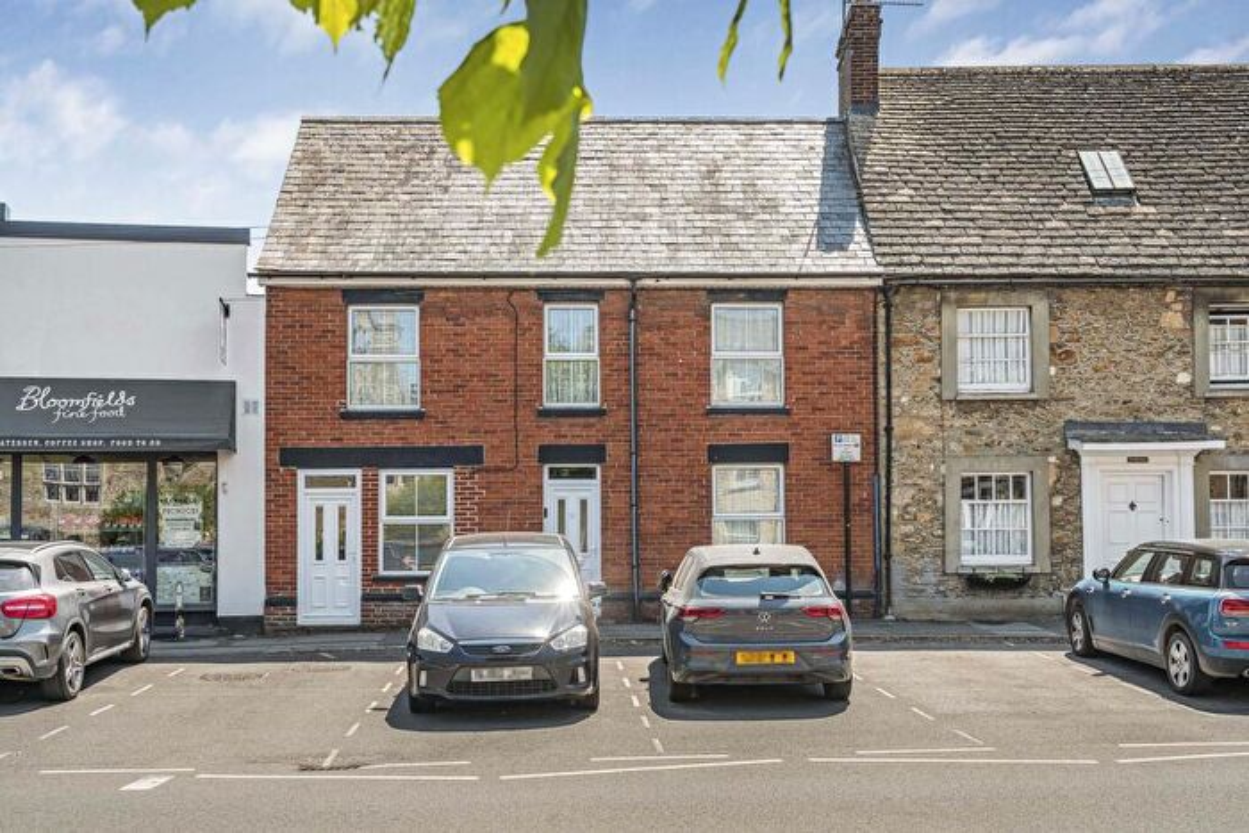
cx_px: 624
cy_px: 416
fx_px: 1214
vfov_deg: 37.9
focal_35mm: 35
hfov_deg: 54.4
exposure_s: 1/800
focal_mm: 35
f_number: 8
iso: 400
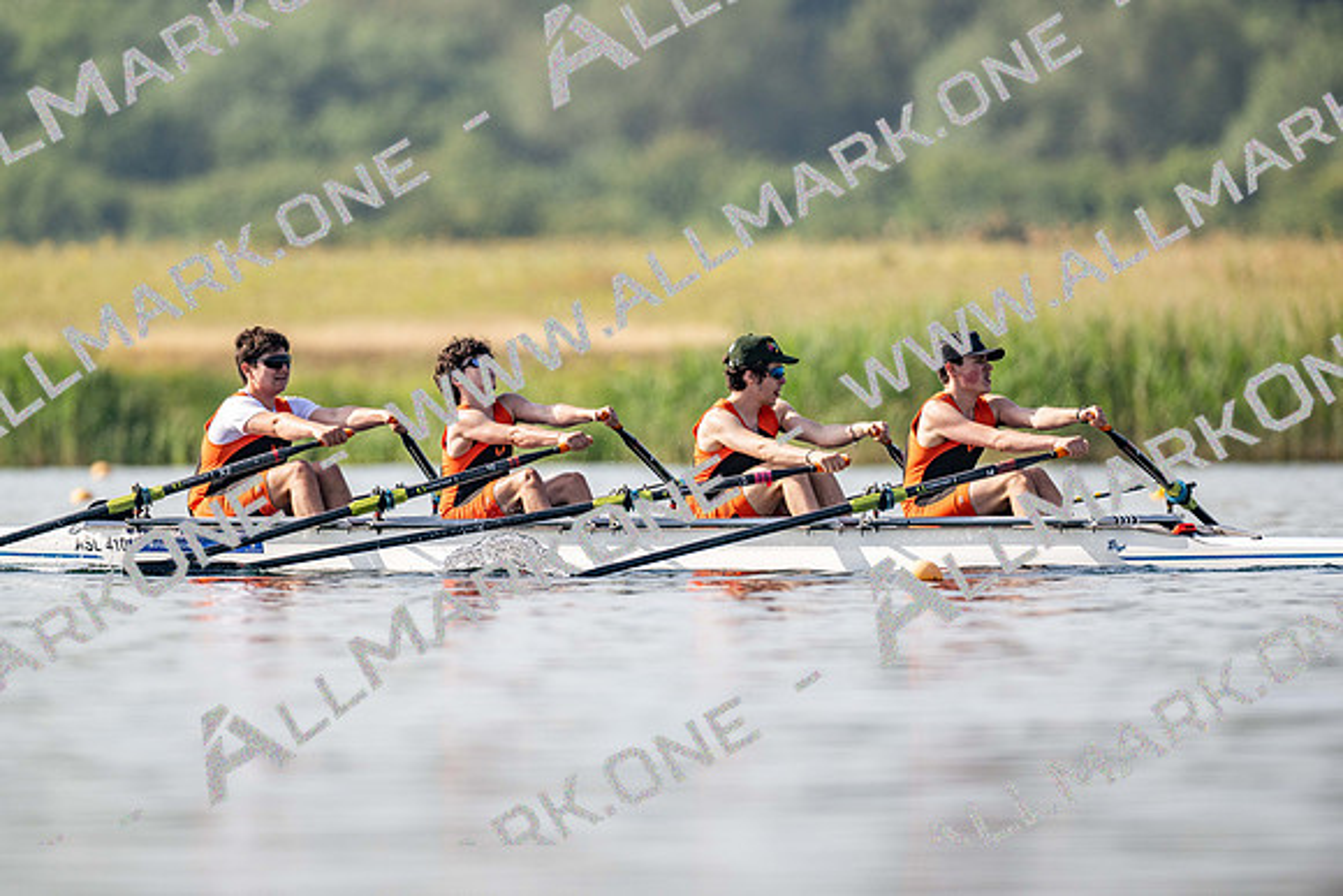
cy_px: 448
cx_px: 672
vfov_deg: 2.3
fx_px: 22388
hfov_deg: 3.4
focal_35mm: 600
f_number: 5
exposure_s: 1/2500
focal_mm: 600
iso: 220
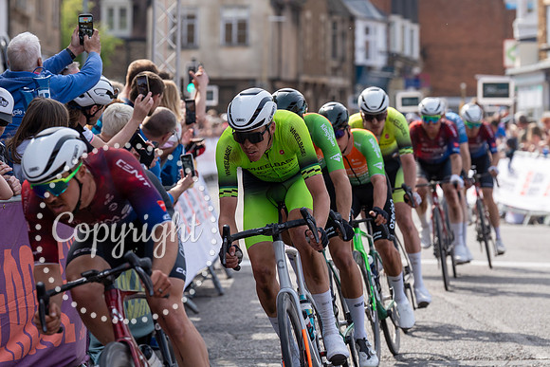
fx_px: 3401
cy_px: 76
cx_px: 278
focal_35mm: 223
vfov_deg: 6.2
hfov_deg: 9.2
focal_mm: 138
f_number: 4.5
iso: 250
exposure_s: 1/1000
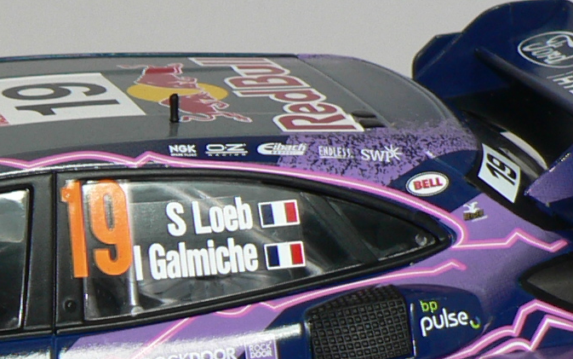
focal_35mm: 246
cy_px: 329
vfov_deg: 5.3
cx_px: -112
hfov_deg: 8.4
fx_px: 3843
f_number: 3.2
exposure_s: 1/60
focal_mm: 10.2
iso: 80
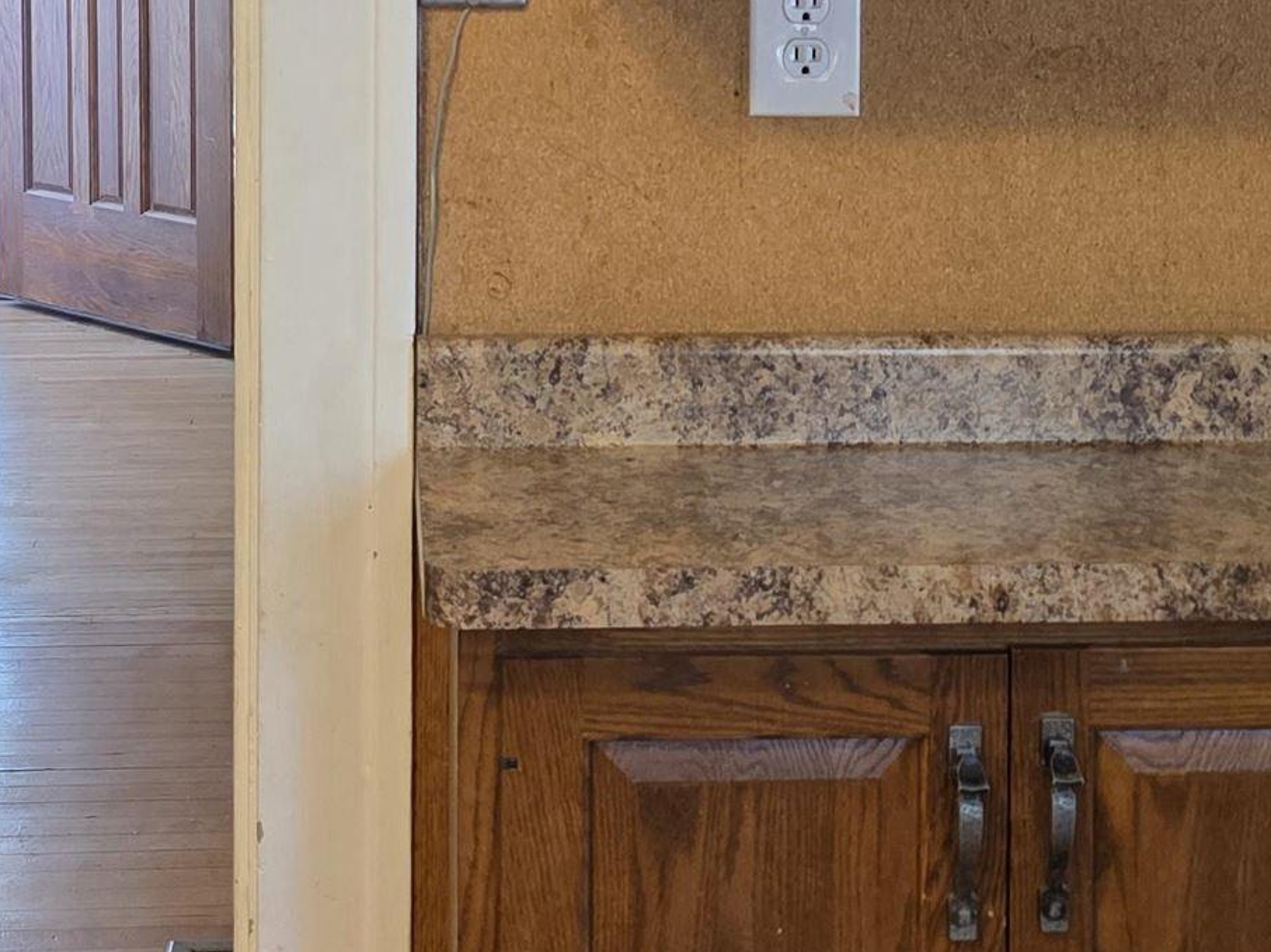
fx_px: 2863
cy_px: -22
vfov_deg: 18.4
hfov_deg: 25.0
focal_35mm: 78
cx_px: 533
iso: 320
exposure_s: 1/120
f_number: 1.7
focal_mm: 6.3
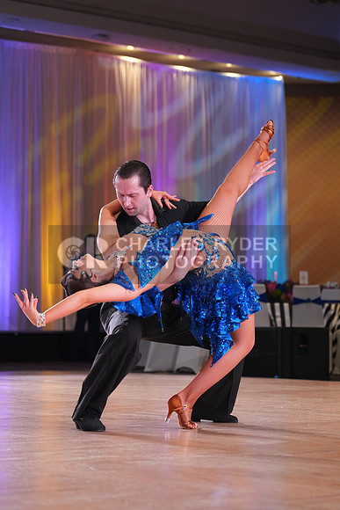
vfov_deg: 19.5
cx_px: 170
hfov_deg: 13.0
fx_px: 1486
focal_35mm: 105
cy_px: 255
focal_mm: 105
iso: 2500
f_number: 4
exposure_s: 1/400
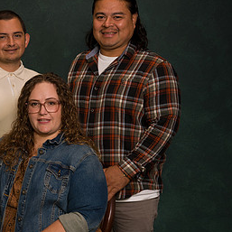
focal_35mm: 134
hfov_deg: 12.9
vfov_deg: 13.0
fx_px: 1016
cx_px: -2
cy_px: 122
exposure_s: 1/125
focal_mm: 70
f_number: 7.1
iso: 100
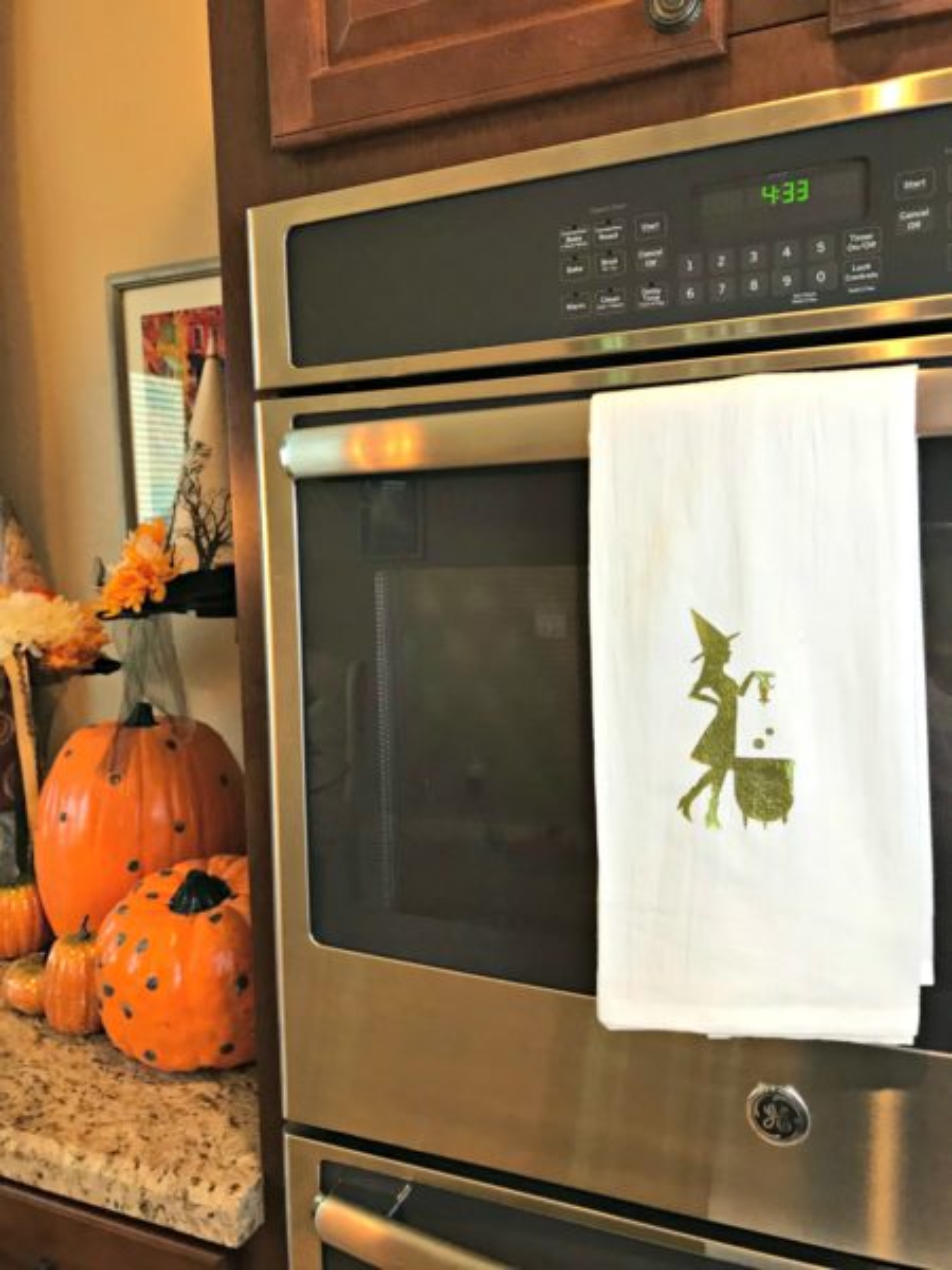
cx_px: 476
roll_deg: +3.0
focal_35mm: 28
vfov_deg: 63.4
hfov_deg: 49.7
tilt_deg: -5.7
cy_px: 635
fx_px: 1027
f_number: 1.8
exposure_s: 1/20
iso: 40
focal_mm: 3.99
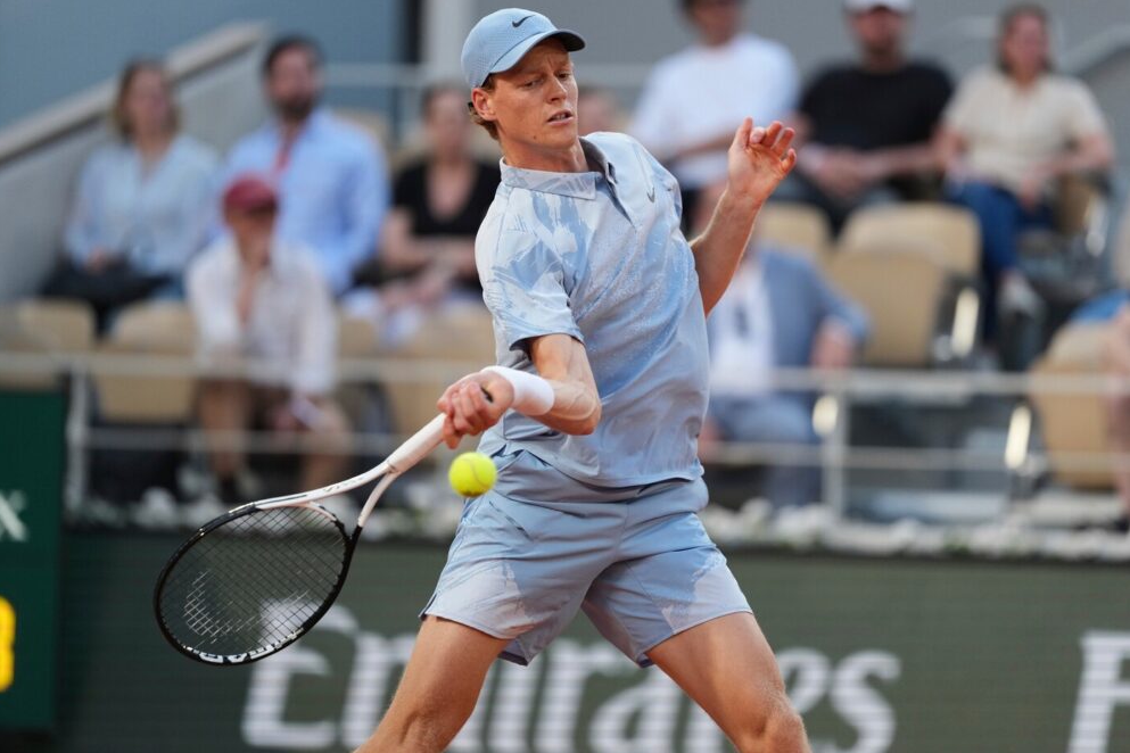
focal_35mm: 302
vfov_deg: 4.6
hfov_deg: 6.8
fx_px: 9479
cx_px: 566
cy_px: 376
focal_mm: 300
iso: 1600
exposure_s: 1/2500
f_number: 2.8
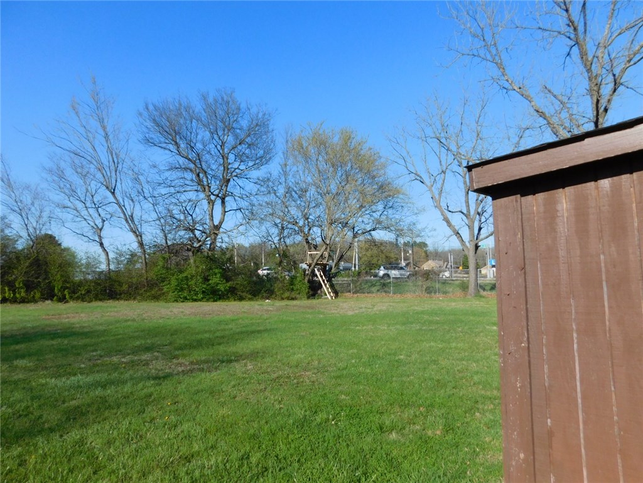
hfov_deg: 73.9
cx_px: 322
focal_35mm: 23
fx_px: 427
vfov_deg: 58.9
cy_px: 242
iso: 125
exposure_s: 1/400
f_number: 6
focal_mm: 4
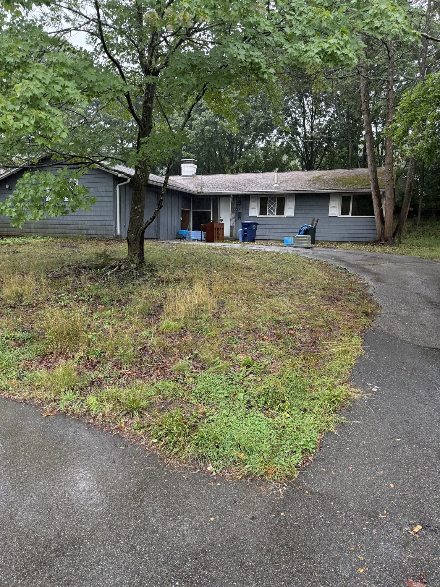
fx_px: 407
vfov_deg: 71.6
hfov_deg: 56.8
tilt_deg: -5.2
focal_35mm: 24
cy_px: 294
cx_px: 220
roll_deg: -2.6
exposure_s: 1/174
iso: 200
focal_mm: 6.76
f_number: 1.78
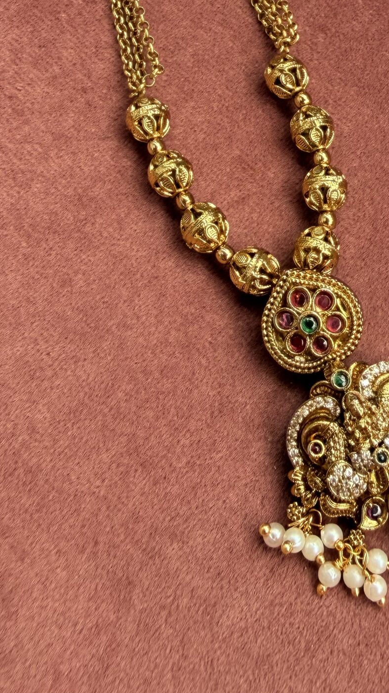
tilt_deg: -62.0
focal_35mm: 48
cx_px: 277
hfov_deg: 24.7
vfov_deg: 41.3
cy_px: 149
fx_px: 881
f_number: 2.2
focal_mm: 2.22
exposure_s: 1/121
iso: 80
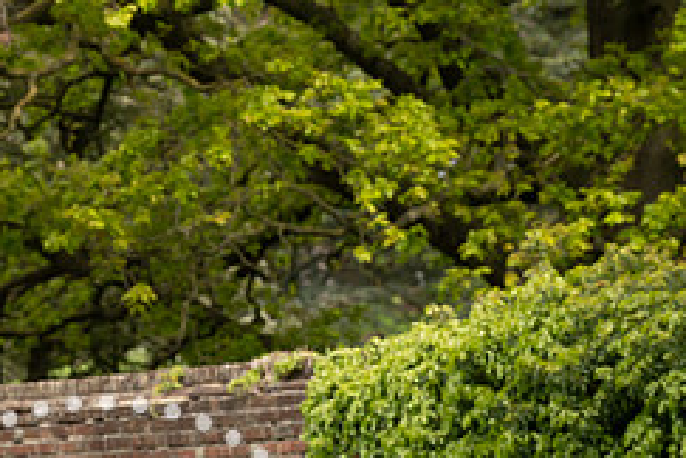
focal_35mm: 380
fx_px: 7241
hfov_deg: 5.4
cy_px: 621
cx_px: 378
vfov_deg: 3.6
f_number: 4.5
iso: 400
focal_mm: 132
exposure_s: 1/1000
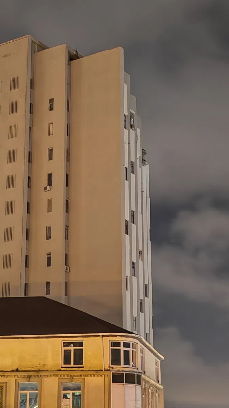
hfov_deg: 16.1
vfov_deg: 28.2
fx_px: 809
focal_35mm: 75
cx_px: 73
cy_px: 182
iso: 8000
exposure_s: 1/17
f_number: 1.9
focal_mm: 6.12
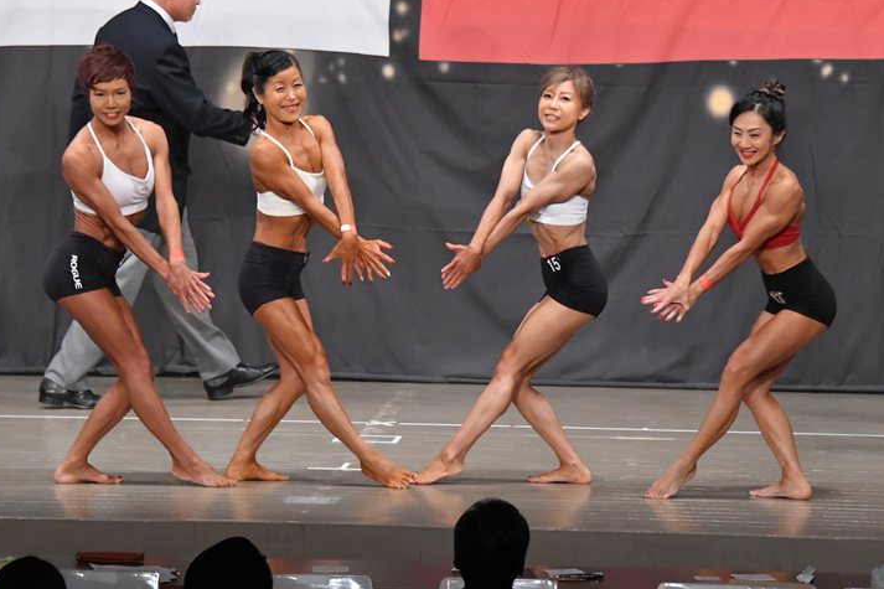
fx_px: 4885
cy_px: 275
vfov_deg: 6.9
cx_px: 426
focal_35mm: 199
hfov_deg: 10.3
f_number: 5.6
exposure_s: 1/400
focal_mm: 122
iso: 6400
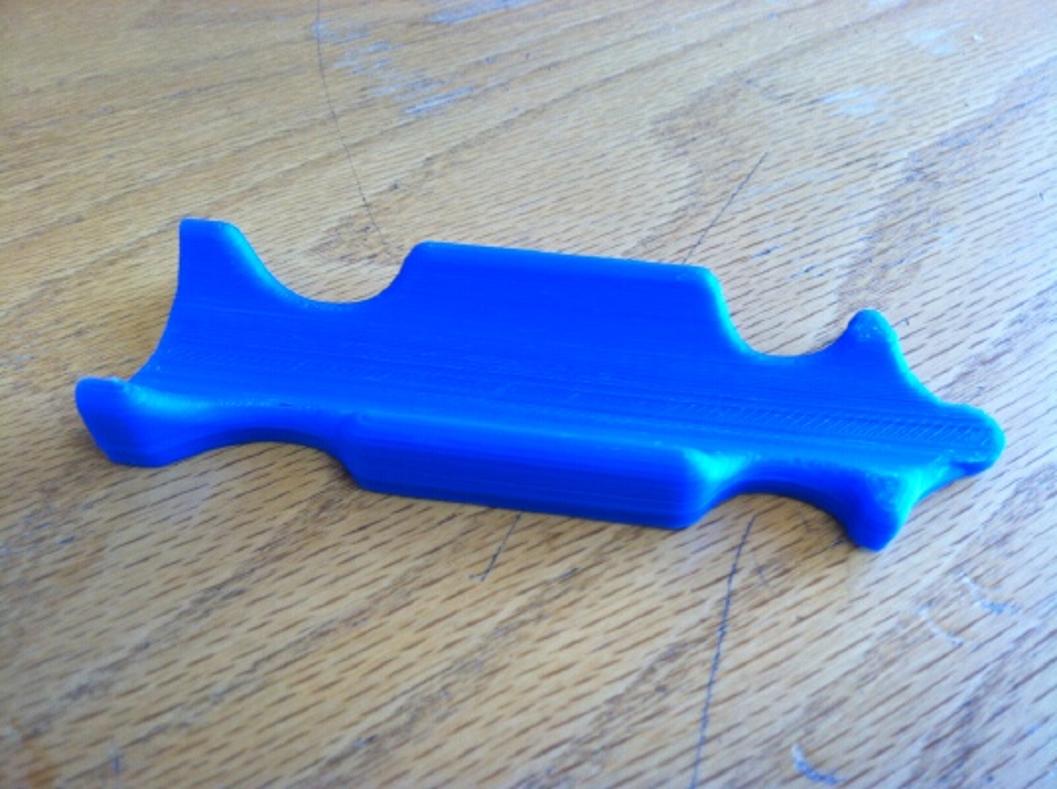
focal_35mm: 35
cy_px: 394
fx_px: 1067
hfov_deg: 52.7
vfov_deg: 40.6
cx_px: 528
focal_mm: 3.85
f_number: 2.8
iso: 100
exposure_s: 1/24
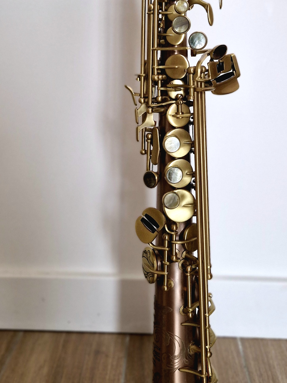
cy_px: 127
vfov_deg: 41.5
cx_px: 101
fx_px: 497
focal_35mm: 45
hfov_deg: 32.0
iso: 250
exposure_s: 1/100
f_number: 1.8
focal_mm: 5.4
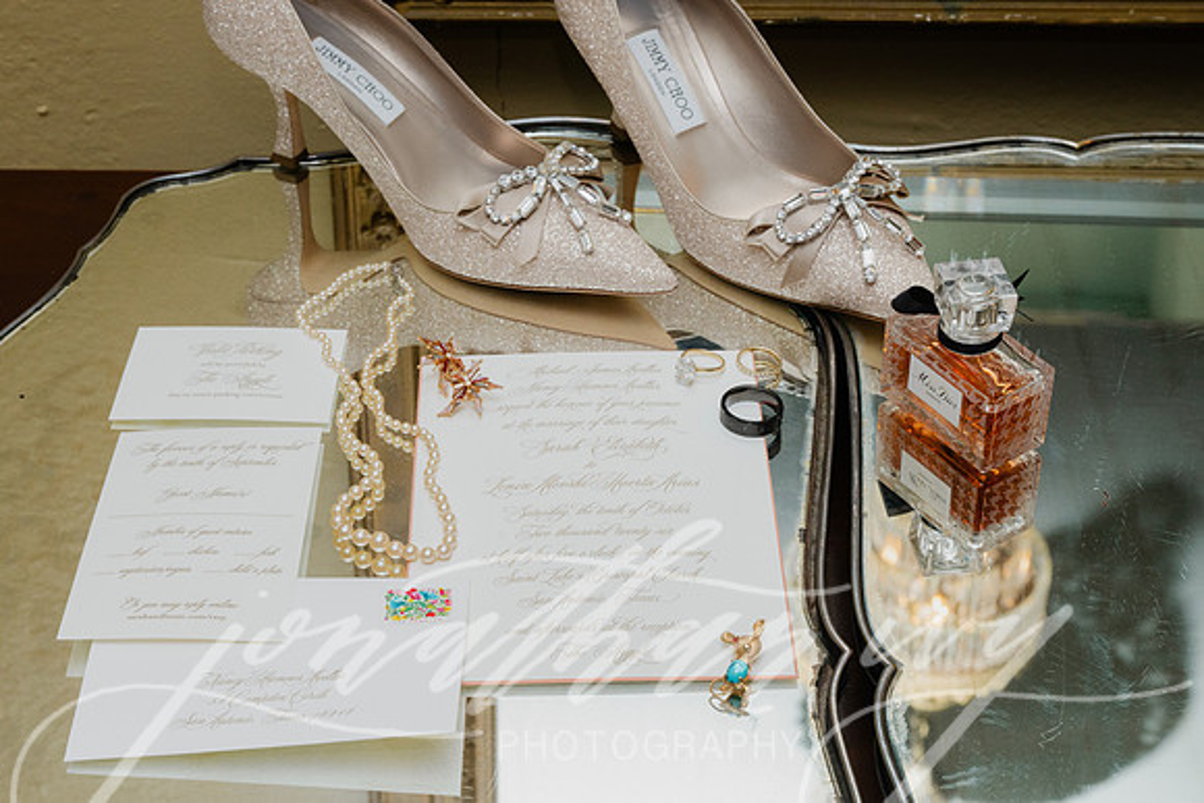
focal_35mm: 54
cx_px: 602
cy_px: 402
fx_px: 1806
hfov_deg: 36.9
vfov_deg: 25.1
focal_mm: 54
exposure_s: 1/200
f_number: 11
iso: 1250
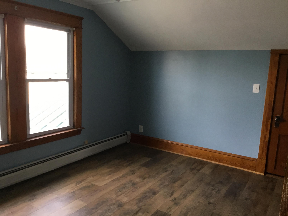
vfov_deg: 45.4
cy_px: 108
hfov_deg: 58.4
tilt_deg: -7.4
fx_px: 258
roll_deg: -1.2
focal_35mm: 31
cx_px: 144
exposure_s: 1/30
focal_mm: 3.3
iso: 32
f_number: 2.4
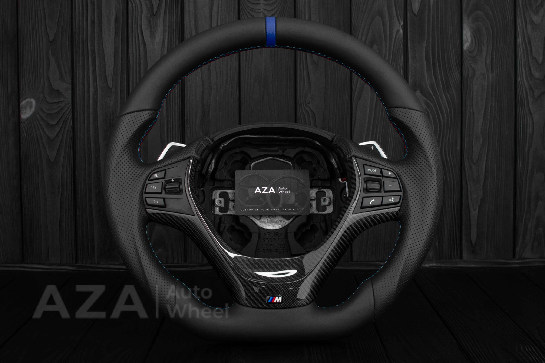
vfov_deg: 25.8
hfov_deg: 37.8
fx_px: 795
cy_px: 182
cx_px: 272
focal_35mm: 52
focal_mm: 35
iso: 500
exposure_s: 1/125
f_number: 6.3
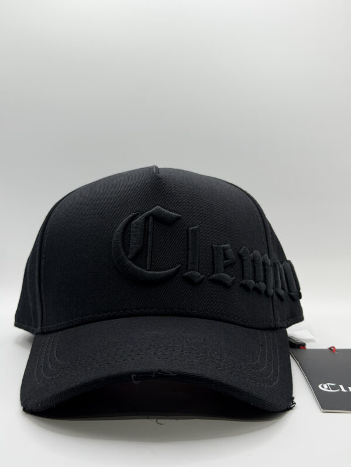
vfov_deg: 39.7
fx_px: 649
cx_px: 176
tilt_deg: -5.0
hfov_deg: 30.3
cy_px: 234
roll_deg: -1.2
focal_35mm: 48
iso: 50
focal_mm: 6.76
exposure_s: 1/216
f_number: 1.78
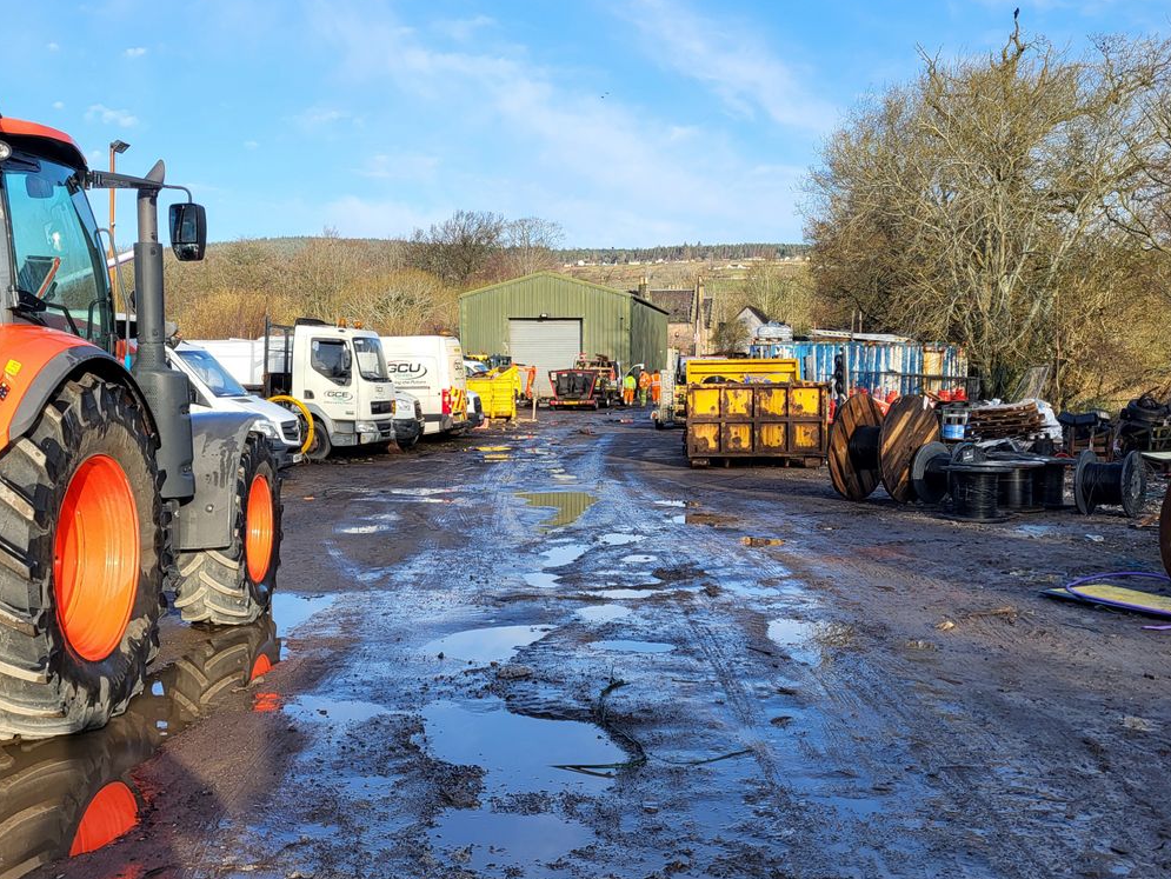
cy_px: 474
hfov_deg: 61.6
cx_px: 608
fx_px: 981
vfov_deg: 48.2
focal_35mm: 29
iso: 40
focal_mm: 5.4
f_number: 1.8
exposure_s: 1/1108
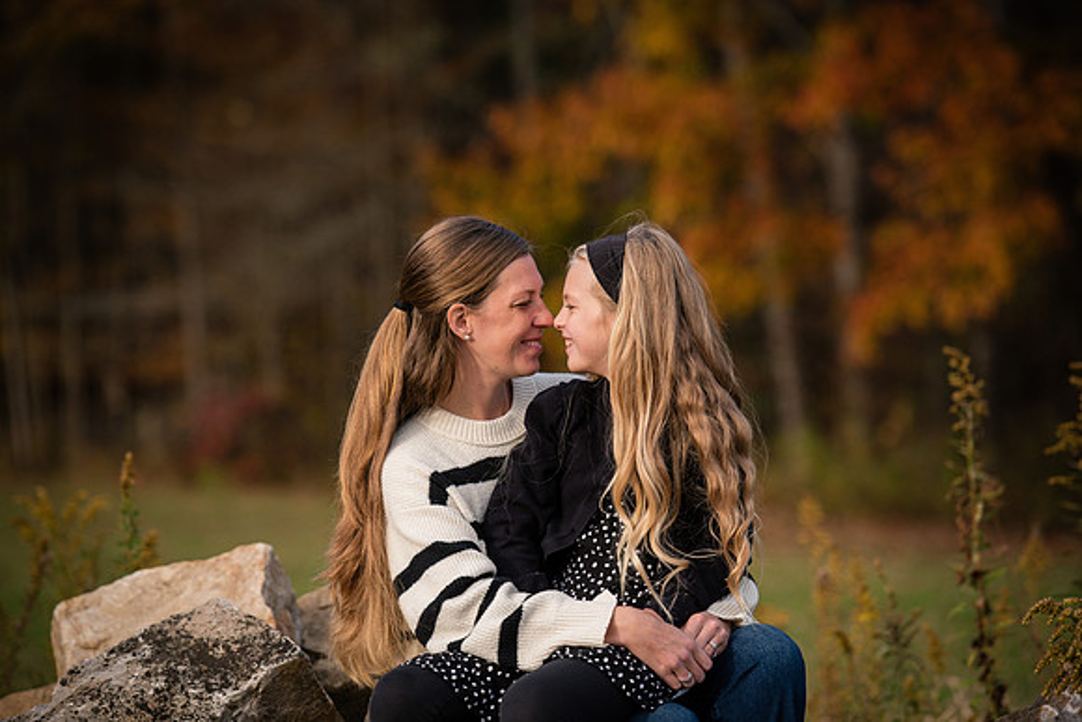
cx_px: 541
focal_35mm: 150
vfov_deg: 9.2
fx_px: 4509
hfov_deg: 13.7
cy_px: 361
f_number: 3.5
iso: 500
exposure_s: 1/2000
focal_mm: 150
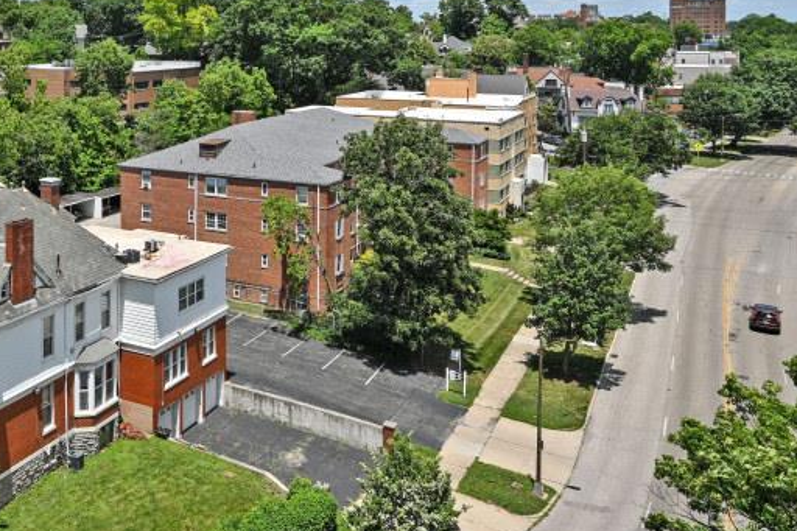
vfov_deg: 30.9
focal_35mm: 41
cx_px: 47
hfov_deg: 42.5
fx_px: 907
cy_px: 36
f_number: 8
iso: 100
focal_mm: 14
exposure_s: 1/400
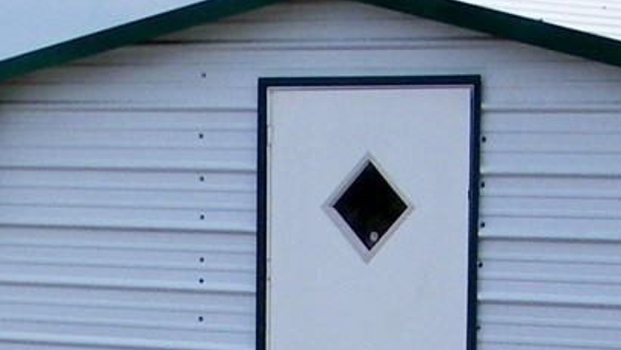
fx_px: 3278
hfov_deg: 10.8
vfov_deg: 6.0
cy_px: 632
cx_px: 206
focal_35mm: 199
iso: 80
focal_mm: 6.9
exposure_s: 1/250
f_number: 7.6
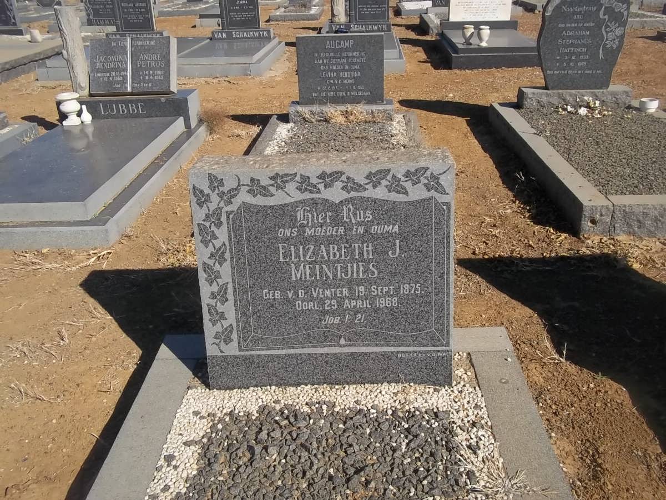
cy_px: 250
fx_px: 616
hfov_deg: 56.8
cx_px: 333
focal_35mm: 32
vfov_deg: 44.2
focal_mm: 5.7
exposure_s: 1/640
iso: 80
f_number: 5.5
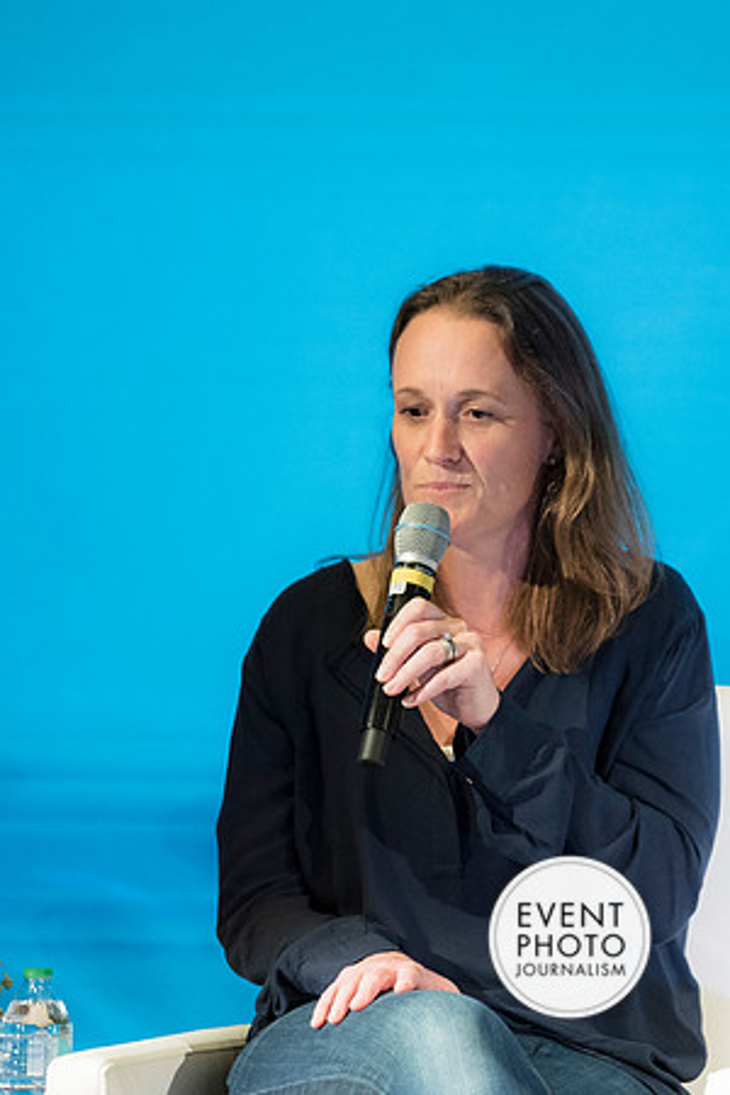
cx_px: 365
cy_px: 548
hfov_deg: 6.9
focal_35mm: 200
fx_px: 6083
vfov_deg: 10.3
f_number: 2.8
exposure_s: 1/125
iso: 1250
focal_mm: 200
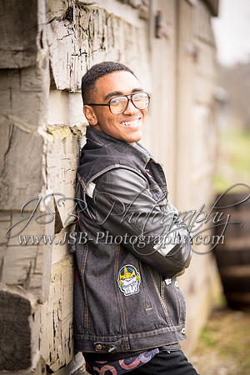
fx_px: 1406
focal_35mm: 135
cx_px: 125
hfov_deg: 10.2
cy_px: 188
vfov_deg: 15.2
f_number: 2.8
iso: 200
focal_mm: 135
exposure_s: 1/30
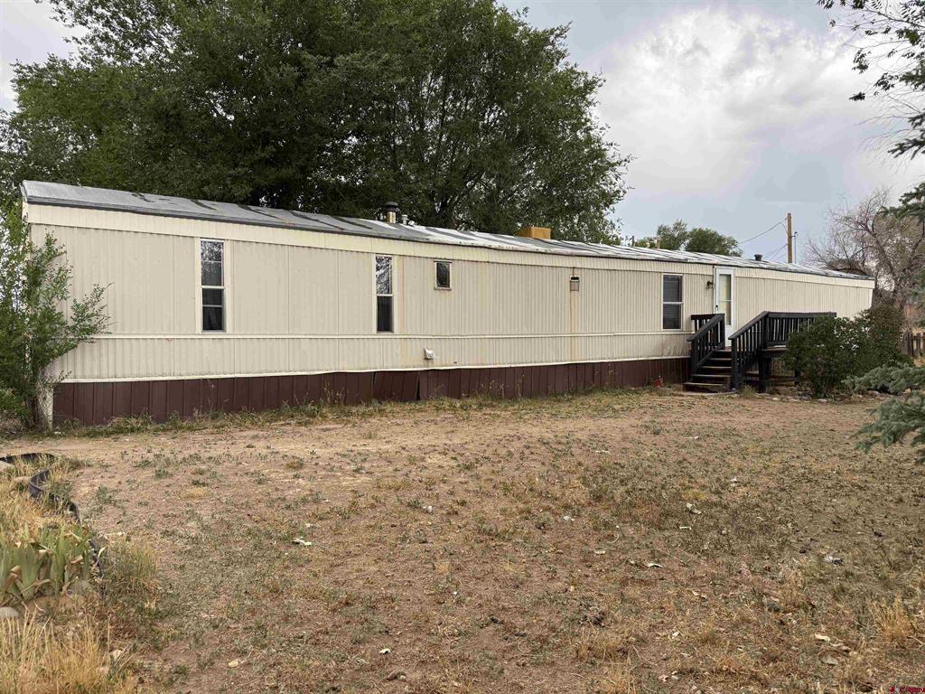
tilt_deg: -0.2
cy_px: 347
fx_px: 641
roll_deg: +0.7
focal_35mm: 24
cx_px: 462
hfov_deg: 71.6
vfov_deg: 56.8
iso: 100
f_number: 1.78
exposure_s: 1/1385
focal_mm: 6.76
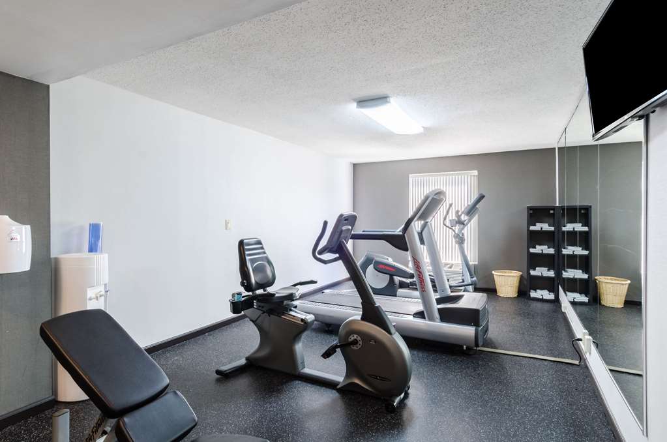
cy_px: 221
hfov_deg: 90.1
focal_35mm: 18
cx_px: 334
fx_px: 333
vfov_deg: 67.2
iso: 320
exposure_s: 1/25
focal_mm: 12
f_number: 10
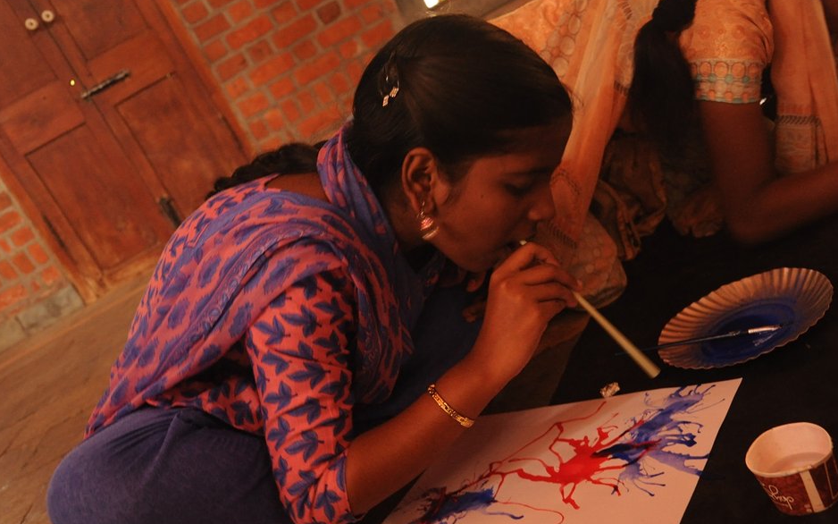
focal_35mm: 40
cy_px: 292
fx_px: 913
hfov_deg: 49.3
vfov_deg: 32.0
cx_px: 411
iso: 1000
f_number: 5
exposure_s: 1/8
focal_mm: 24
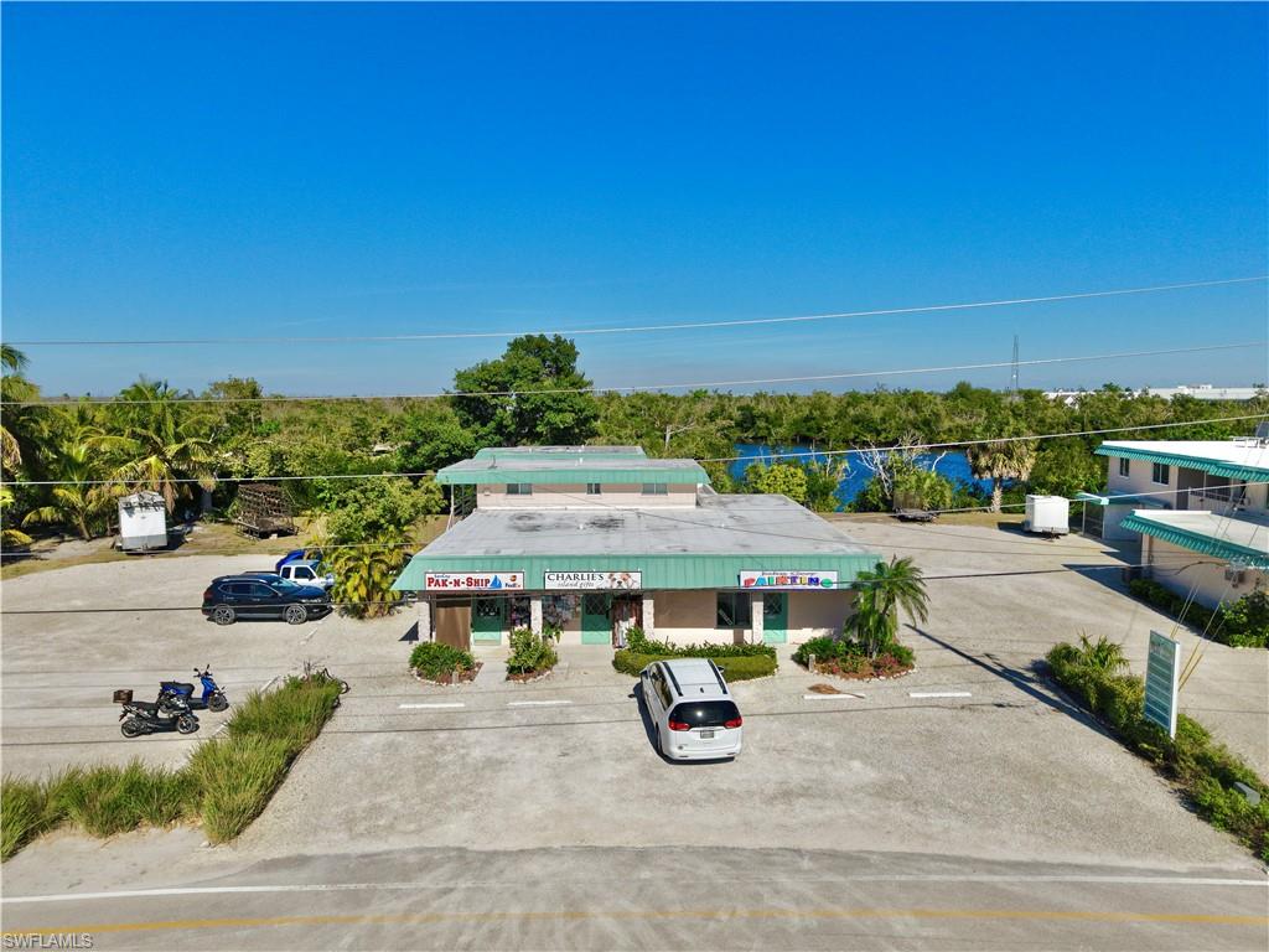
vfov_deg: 56.8
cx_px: 634
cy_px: 476
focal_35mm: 24
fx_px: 880
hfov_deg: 71.6
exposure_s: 1/1000
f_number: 1.8
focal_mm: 8.67
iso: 100
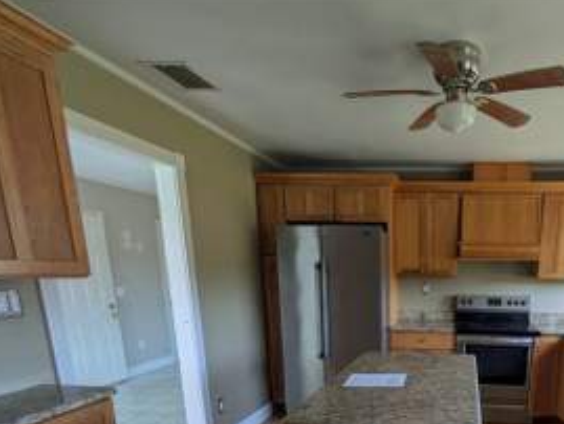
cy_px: 365
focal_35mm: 25
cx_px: 424
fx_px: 408
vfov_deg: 50.0
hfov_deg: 65.1
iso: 54
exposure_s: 1/120
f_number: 2.2
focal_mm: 1.83
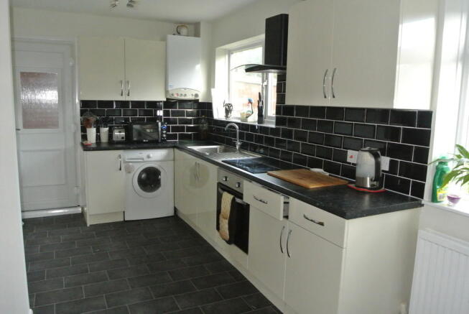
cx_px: 234
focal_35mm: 27
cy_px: 157
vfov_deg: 48.0
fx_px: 352
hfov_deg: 67.3
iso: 2500
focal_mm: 10
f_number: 3.5
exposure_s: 1/60
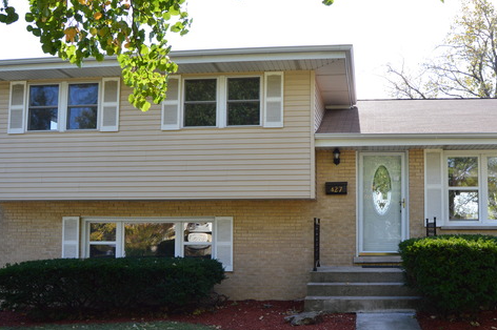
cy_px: 206
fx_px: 534
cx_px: 315
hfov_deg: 49.4
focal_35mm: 39
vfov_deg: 34.3
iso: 400
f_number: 10
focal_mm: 19
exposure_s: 1/200
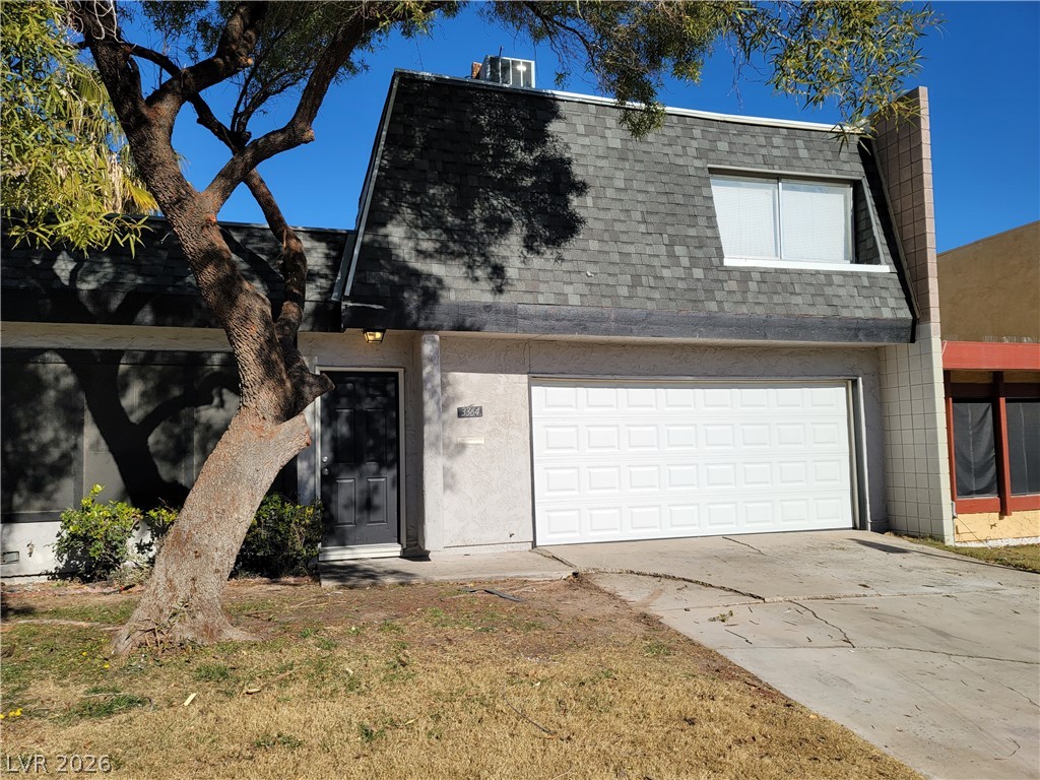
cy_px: 390
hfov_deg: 69.4
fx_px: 751
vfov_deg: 54.9
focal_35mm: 25
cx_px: 520
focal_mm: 7
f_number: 1.8
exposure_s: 1/1387
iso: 20
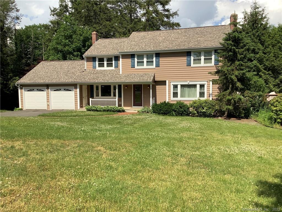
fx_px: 253
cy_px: 106
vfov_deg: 45.4
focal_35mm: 31
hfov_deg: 58.4
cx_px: 141
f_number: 2.4
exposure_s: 1/1431
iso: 25
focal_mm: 3.3
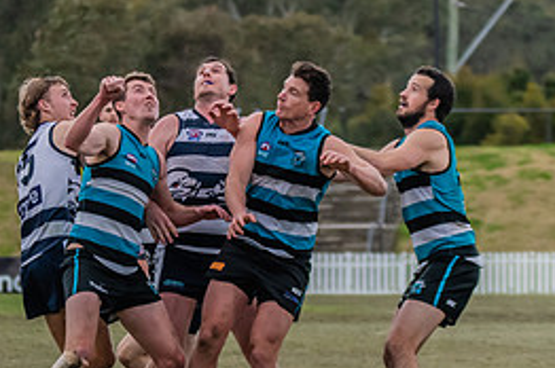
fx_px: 7298
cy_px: 268
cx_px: -16
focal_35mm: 474
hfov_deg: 4.3
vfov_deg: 2.9
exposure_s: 1/1600
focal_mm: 150
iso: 1100
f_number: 5
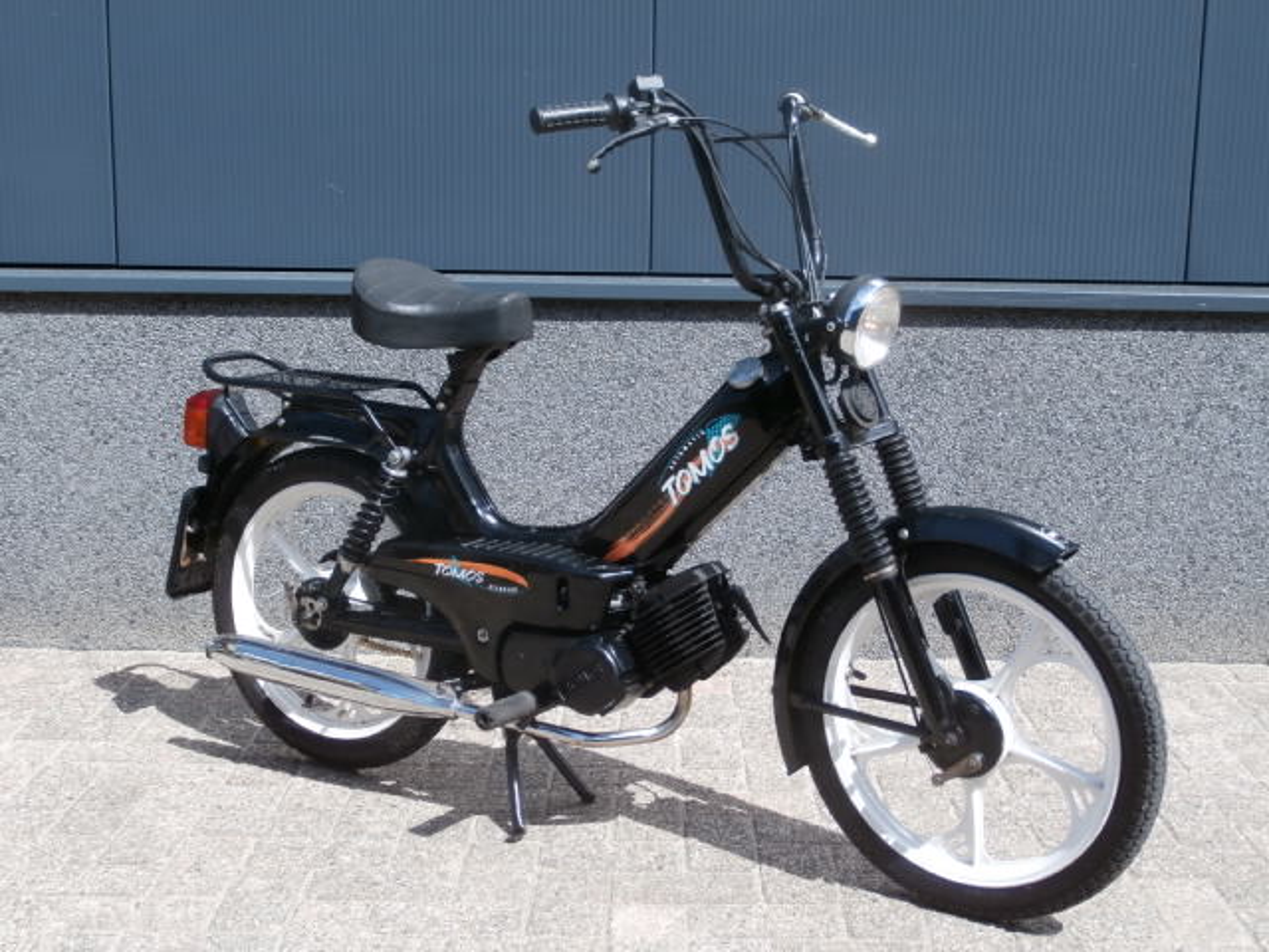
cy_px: 476
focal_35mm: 47
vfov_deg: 30.9
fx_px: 1723
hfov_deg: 40.4
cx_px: 634
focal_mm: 8.29
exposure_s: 1/400
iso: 100
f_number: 4.2
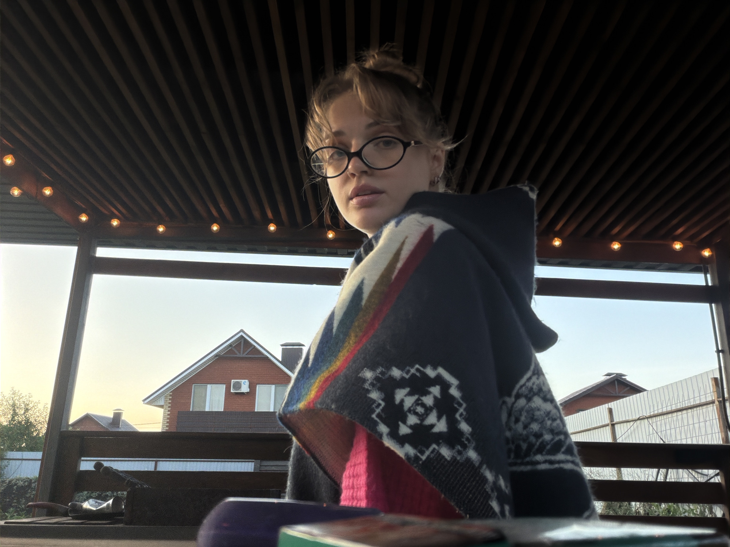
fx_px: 633
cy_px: 274
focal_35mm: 30
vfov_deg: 46.8
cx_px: 365
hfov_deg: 60.0
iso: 20
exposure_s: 1/161
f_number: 1.9
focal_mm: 2.71
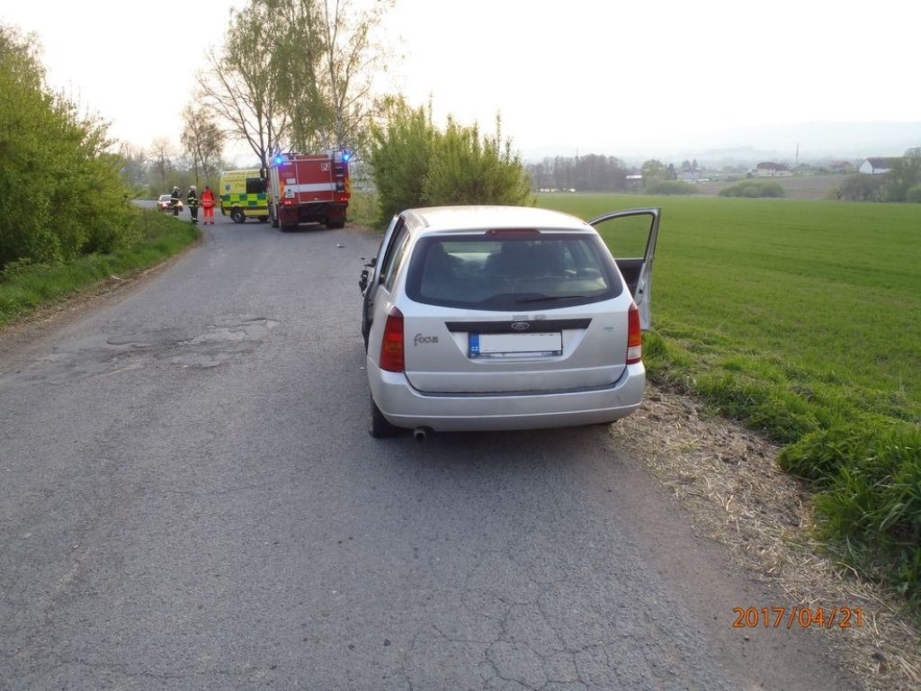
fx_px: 745
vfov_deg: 49.7
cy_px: 346
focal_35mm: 28
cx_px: 460
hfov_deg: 63.4
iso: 80
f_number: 3.9
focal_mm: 5
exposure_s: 1/100
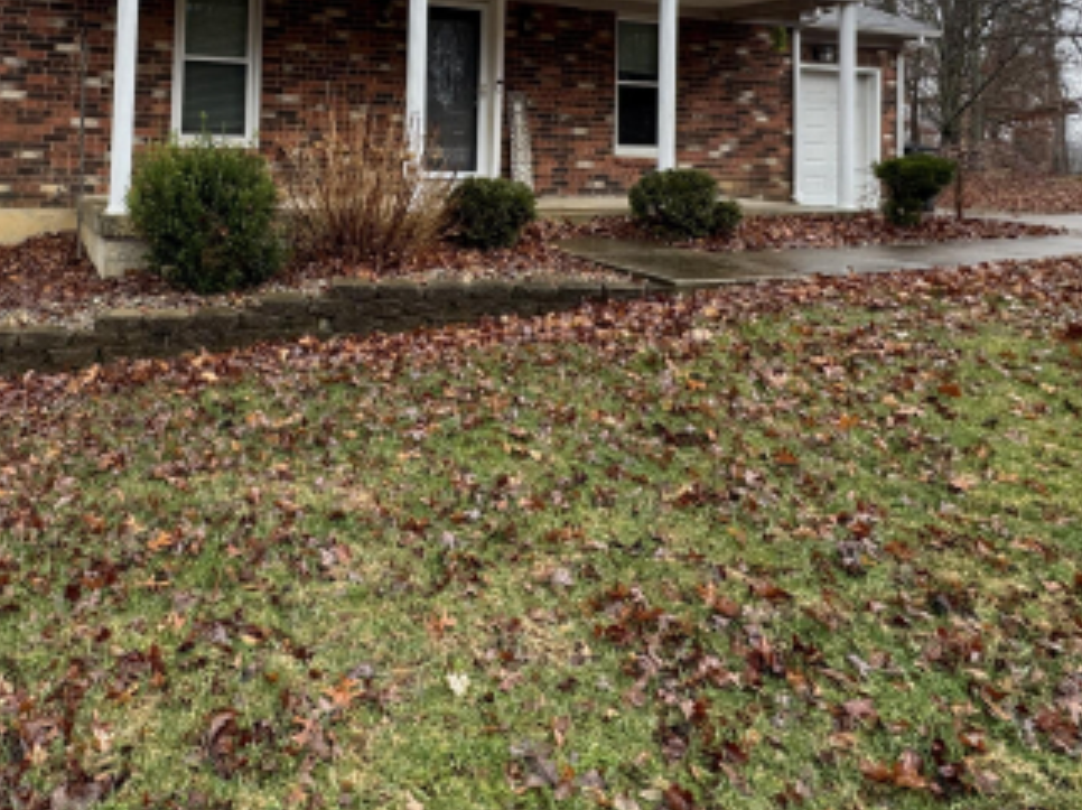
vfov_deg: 44.2
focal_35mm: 29
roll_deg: -0.7
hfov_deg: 59.6
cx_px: 324
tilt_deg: +2.9
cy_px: 94
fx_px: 906
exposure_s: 1/99
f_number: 2.2
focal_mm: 2.22
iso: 50
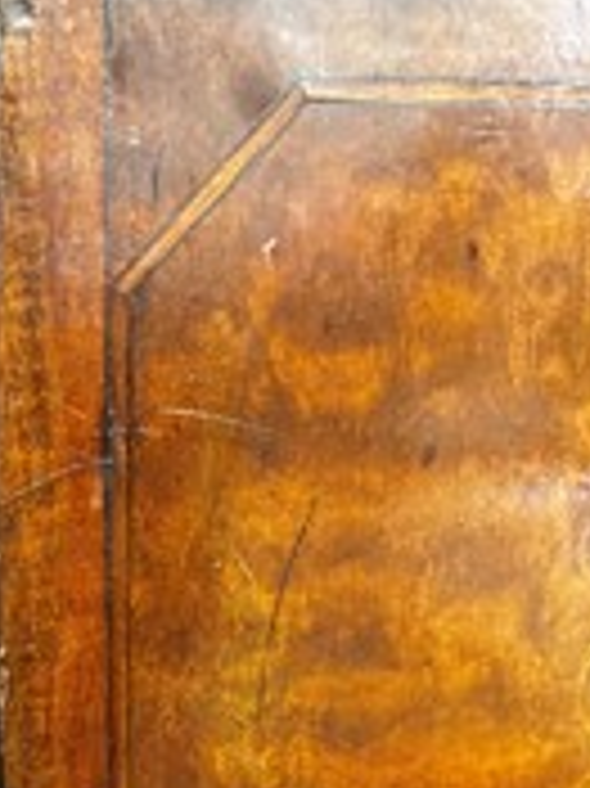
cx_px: 32
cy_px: 738
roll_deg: +2.0
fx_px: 1251
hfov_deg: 25.5
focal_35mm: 55
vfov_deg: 32.8
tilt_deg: -23.2
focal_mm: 6.86
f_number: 1.78
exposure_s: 1/33
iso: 800
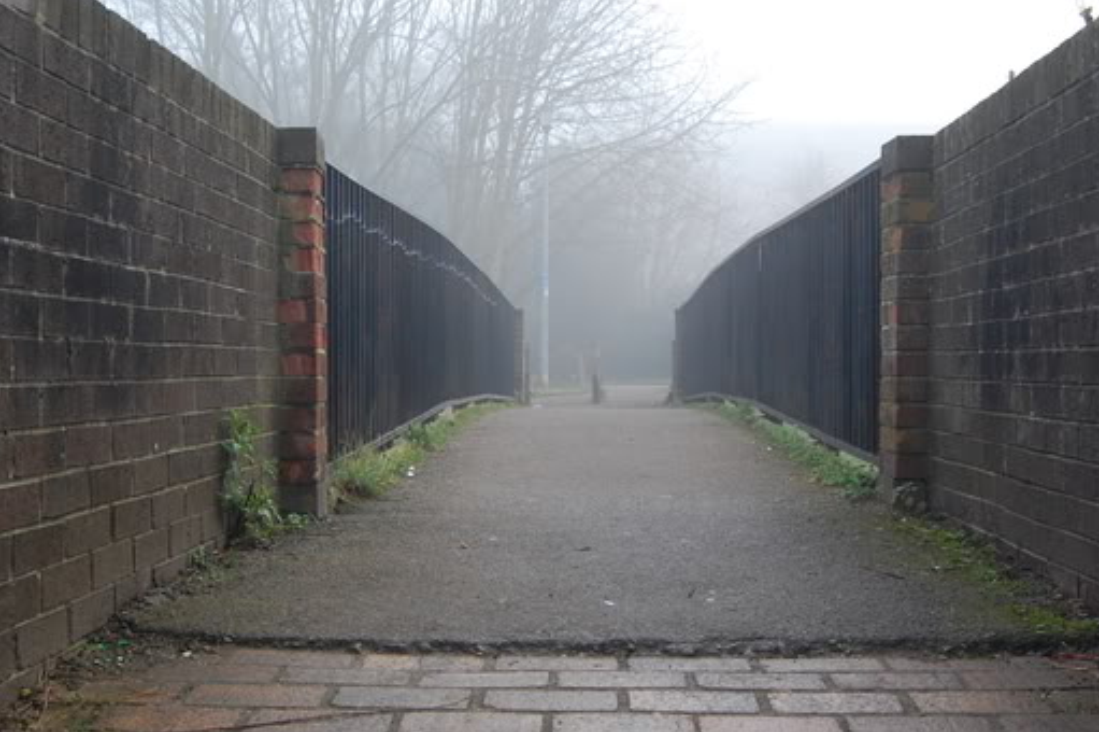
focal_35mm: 47
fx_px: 1434
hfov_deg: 41.9
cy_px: 379
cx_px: 583
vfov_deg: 28.6
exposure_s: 1/125
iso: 400
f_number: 5.6
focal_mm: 20
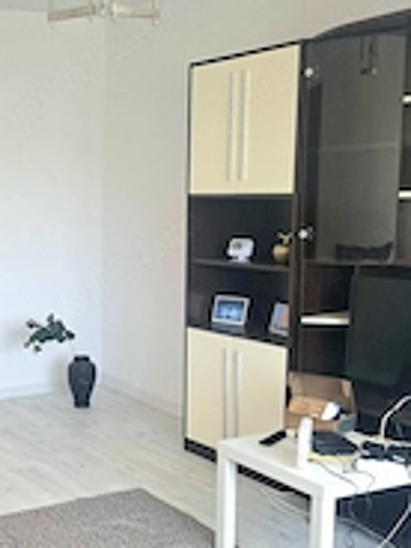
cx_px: 3
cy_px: 331
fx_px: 792
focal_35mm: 50
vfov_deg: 38.0
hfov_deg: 27.5
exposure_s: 1/100
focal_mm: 5.54
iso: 160
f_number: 1.8
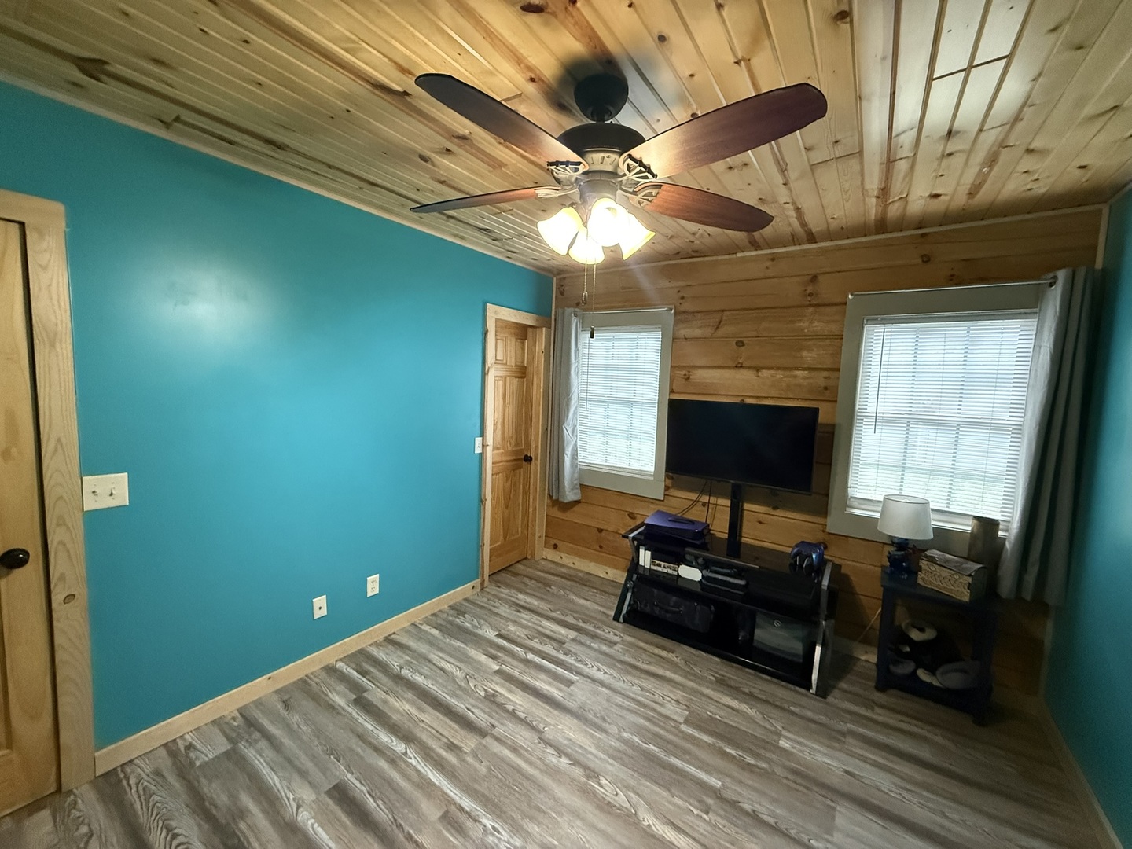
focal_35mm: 14
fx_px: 458
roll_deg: -2.0
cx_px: 566
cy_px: 424
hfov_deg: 102.1
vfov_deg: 85.7
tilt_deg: -5.0
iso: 800
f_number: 2.2
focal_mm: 2.22
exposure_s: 1/60
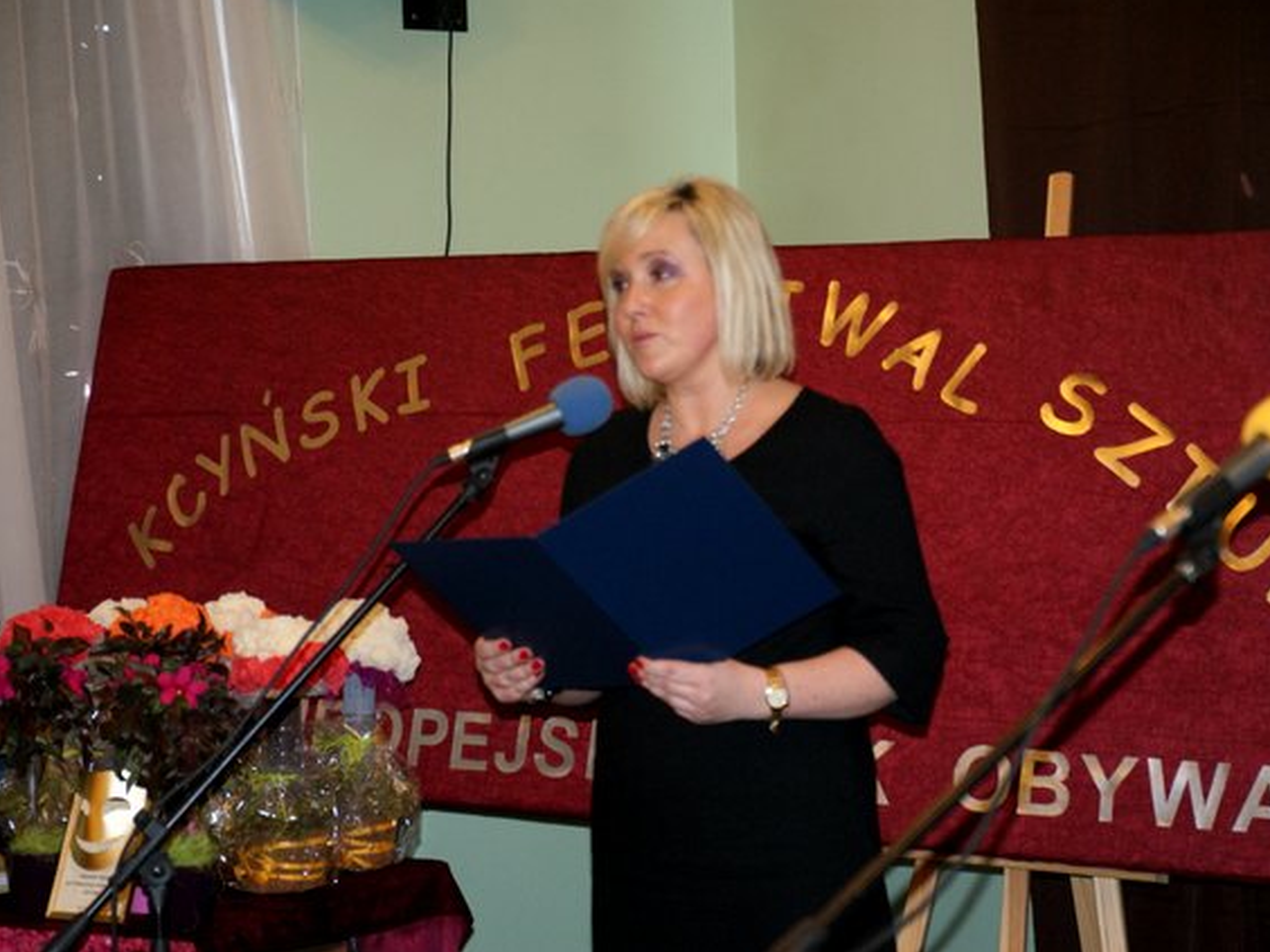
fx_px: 3008
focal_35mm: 82
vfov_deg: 18.0
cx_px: 628
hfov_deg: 23.8
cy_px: 471
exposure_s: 1/80
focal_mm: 50
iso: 800
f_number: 2.8
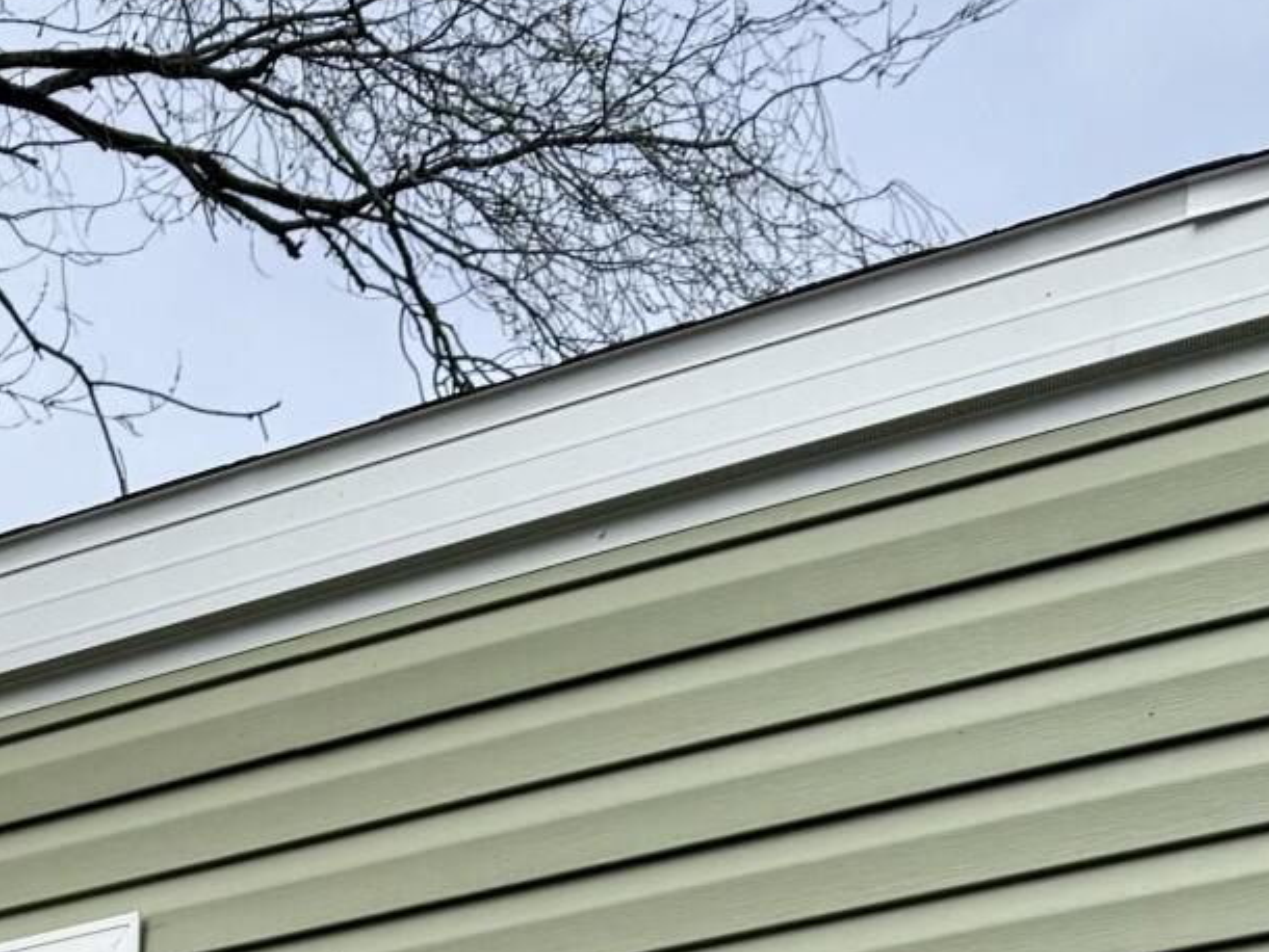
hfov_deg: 16.4
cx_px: 19
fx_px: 4328
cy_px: 2141
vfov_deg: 11.0
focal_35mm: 118
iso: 80
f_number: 1.78
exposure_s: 1/6173
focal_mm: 6.76
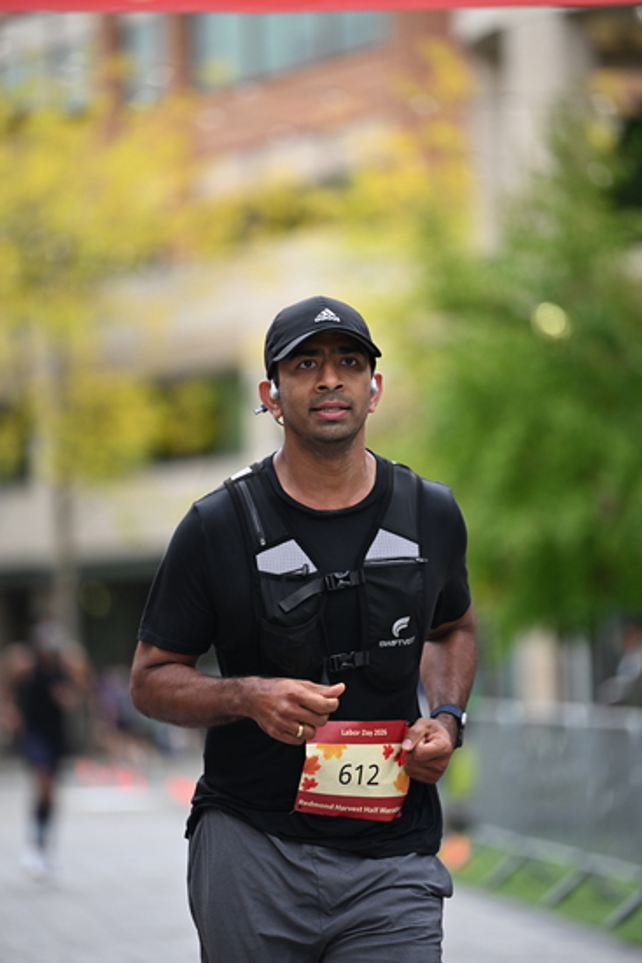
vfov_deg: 11.7
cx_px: 321
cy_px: 482
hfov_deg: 7.9
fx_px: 4678
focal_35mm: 175
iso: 640
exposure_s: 1/2000
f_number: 2.8
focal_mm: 175
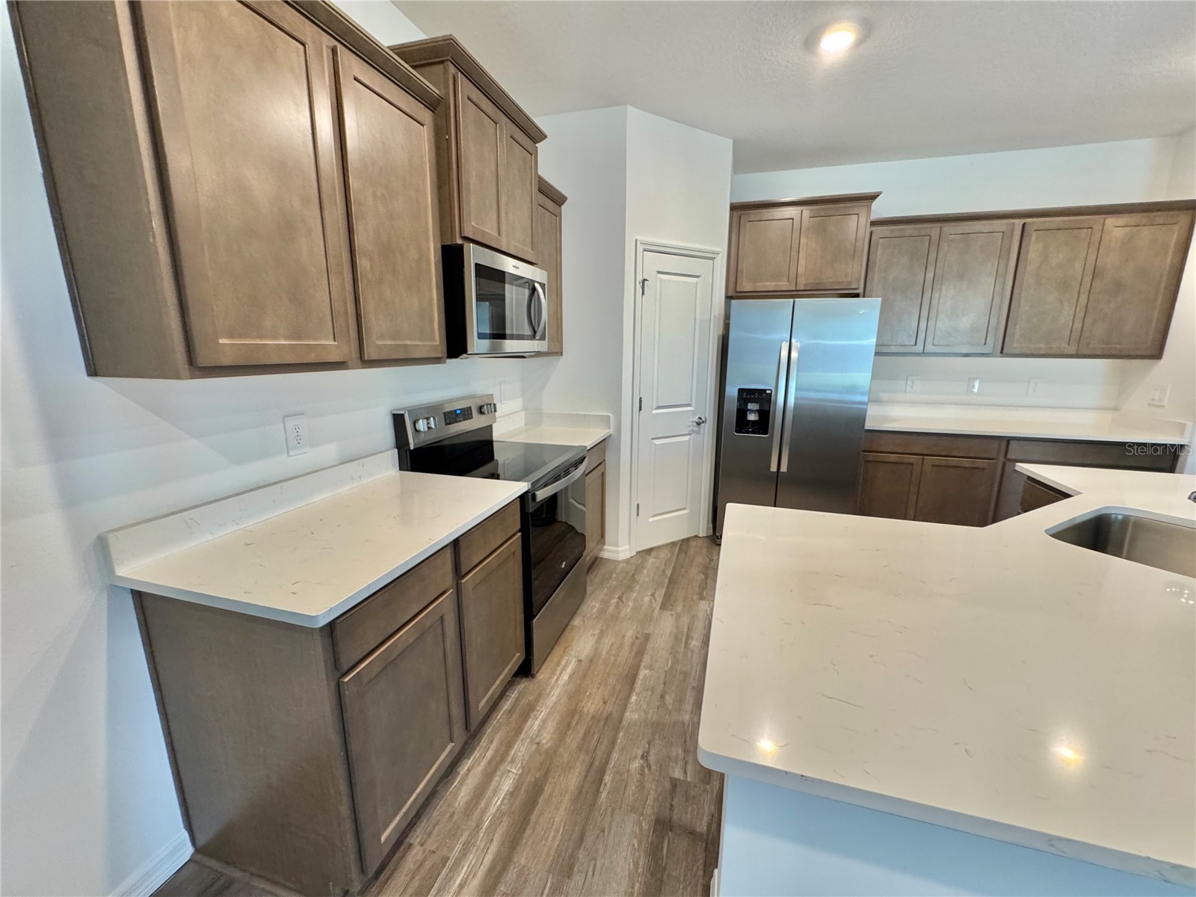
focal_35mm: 14
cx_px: 598
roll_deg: -0.2
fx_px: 484
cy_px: 448
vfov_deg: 85.7
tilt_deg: -11.7
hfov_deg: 102.1
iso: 250
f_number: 2.2
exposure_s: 1/60
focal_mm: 2.22
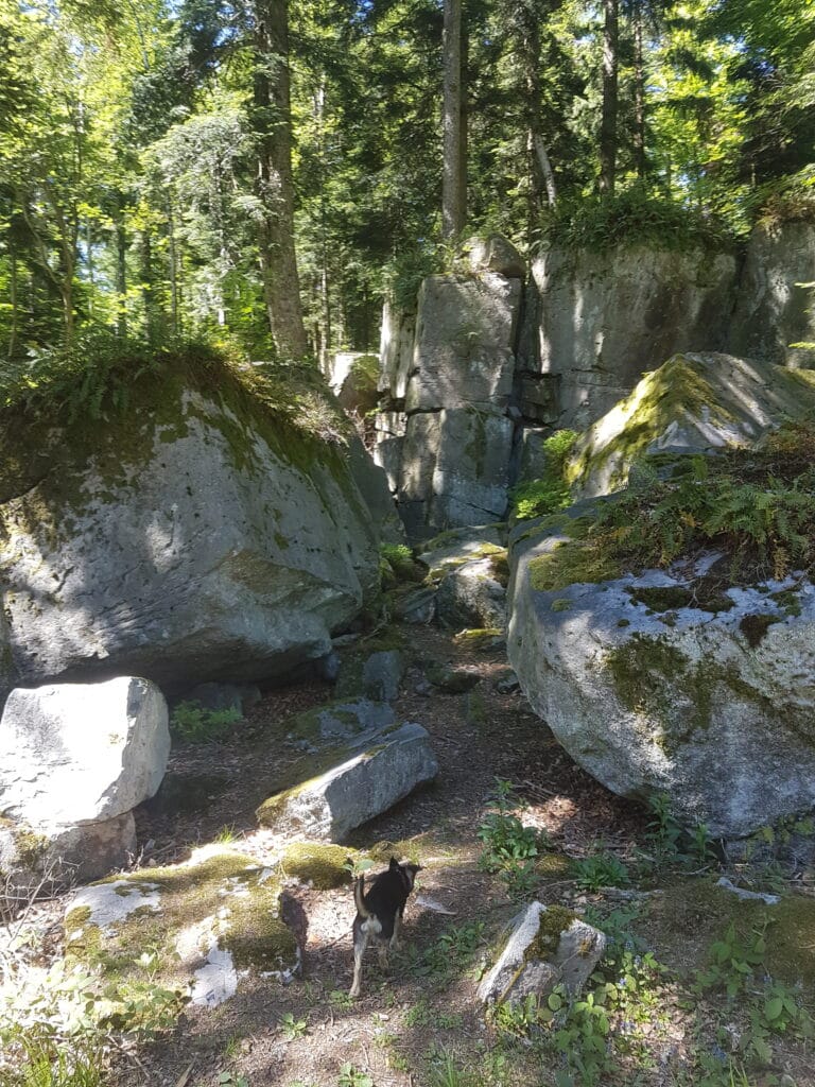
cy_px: 544
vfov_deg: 67.3
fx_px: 816
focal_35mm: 26
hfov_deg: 53.1
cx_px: 408
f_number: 1.7
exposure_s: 1/140
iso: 40
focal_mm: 4.2
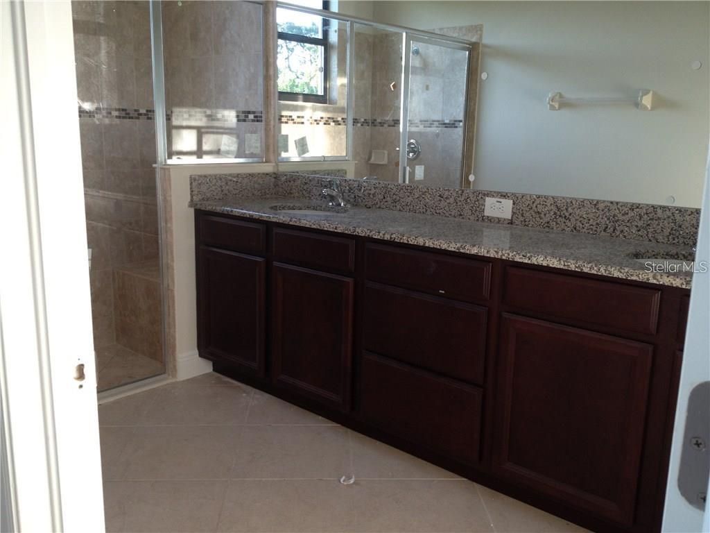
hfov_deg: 52.6
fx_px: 718
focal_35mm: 35
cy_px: 266
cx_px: 355
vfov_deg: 40.7
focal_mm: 4.28
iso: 80
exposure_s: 1/60
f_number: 2.4
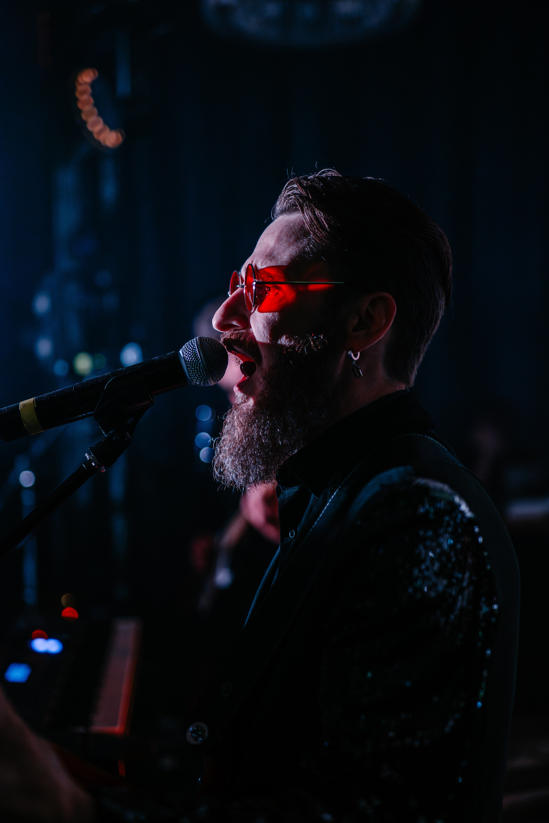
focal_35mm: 50
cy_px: 412
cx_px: 274
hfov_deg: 27.0
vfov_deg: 39.6
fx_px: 1144
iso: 4000
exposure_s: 1/250
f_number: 2
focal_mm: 50
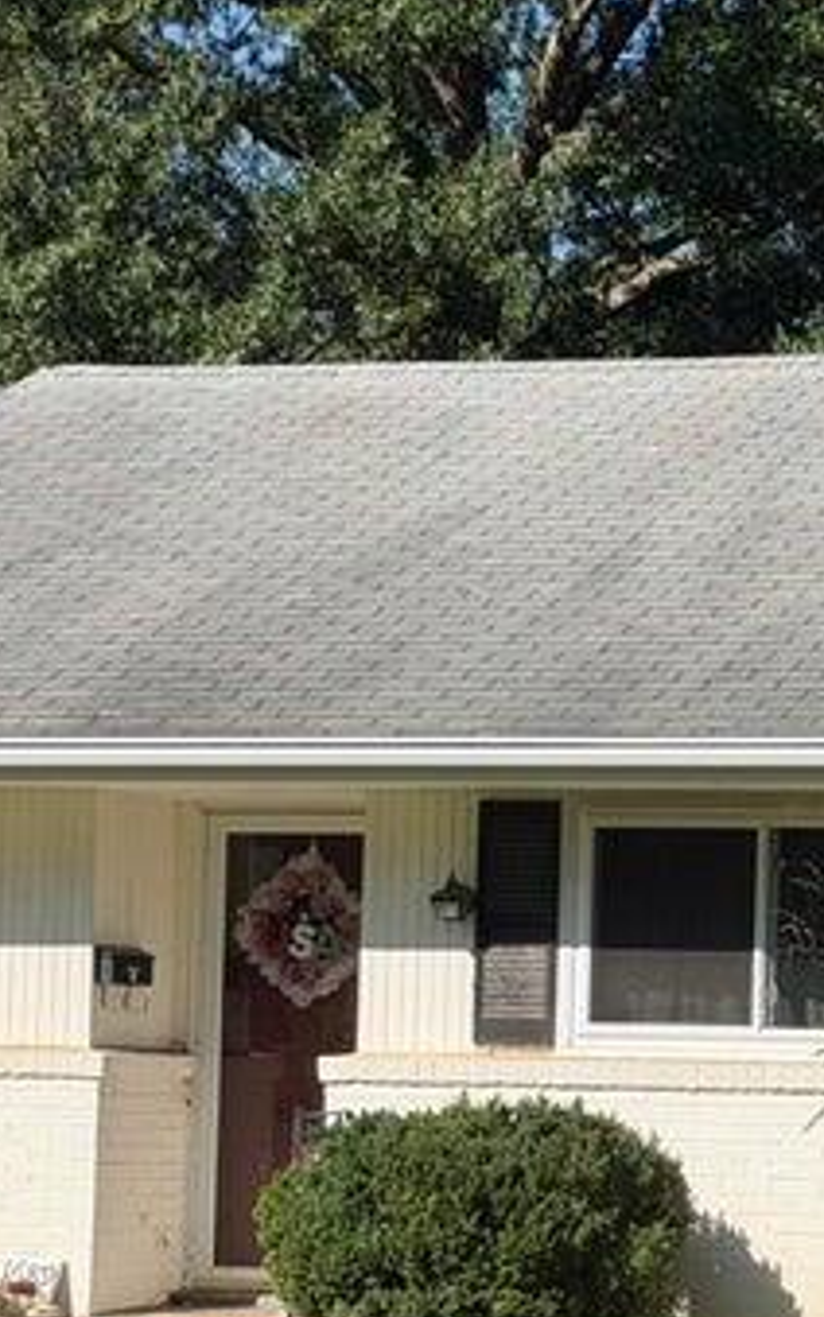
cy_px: 816
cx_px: 943
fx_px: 4597
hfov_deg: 10.1
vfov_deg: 16.3
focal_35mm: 128
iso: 64
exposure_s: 1/4587
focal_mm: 6.76
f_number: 1.78
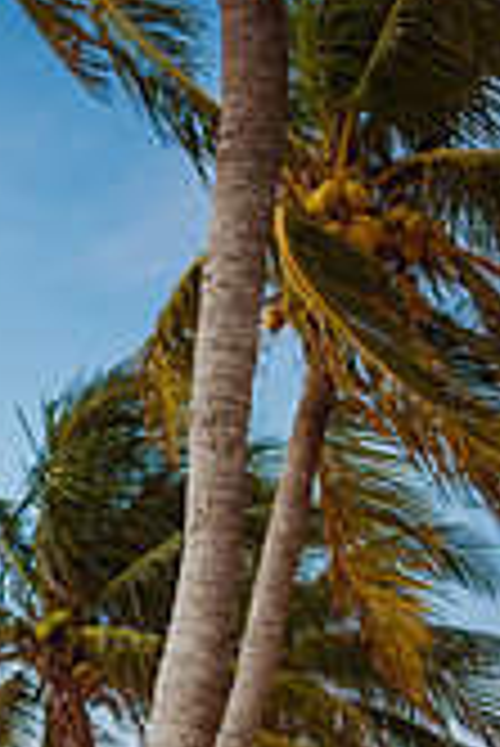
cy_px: 837
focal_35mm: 95
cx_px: -117
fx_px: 1975
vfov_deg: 20.4
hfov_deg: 14.0
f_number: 1.8
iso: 200
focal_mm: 35
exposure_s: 1/100
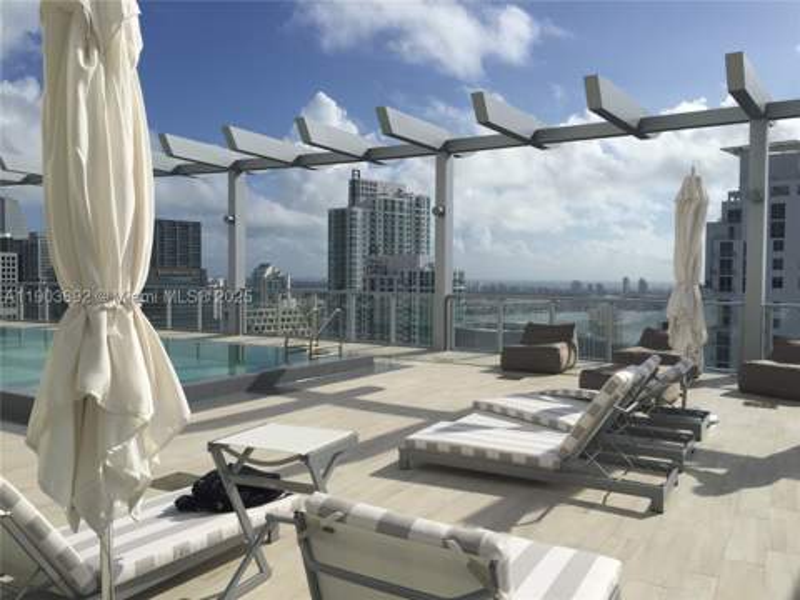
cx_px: 400
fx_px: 670
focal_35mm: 29
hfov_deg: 61.7
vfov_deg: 48.2
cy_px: 300
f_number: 2.2
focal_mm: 4.15
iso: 32
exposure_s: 1/6623
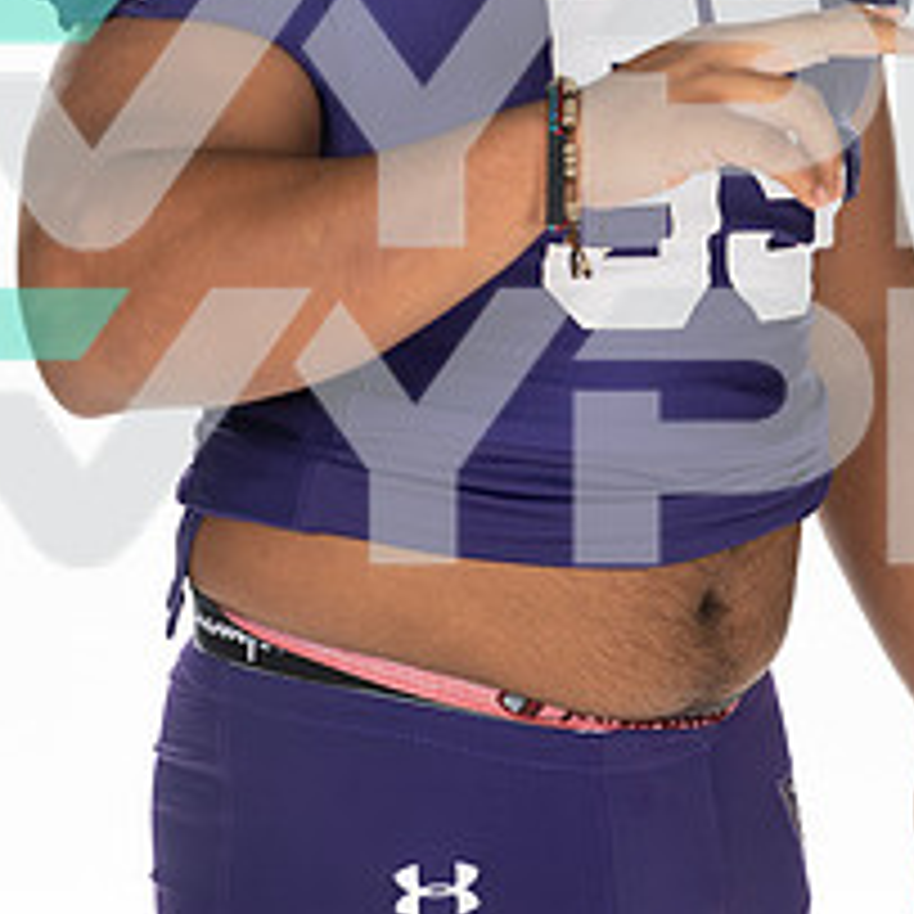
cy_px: 113
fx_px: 3256
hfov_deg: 16.0
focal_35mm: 109
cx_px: 531
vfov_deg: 15.8
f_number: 7.1
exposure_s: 1/320
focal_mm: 58
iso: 800
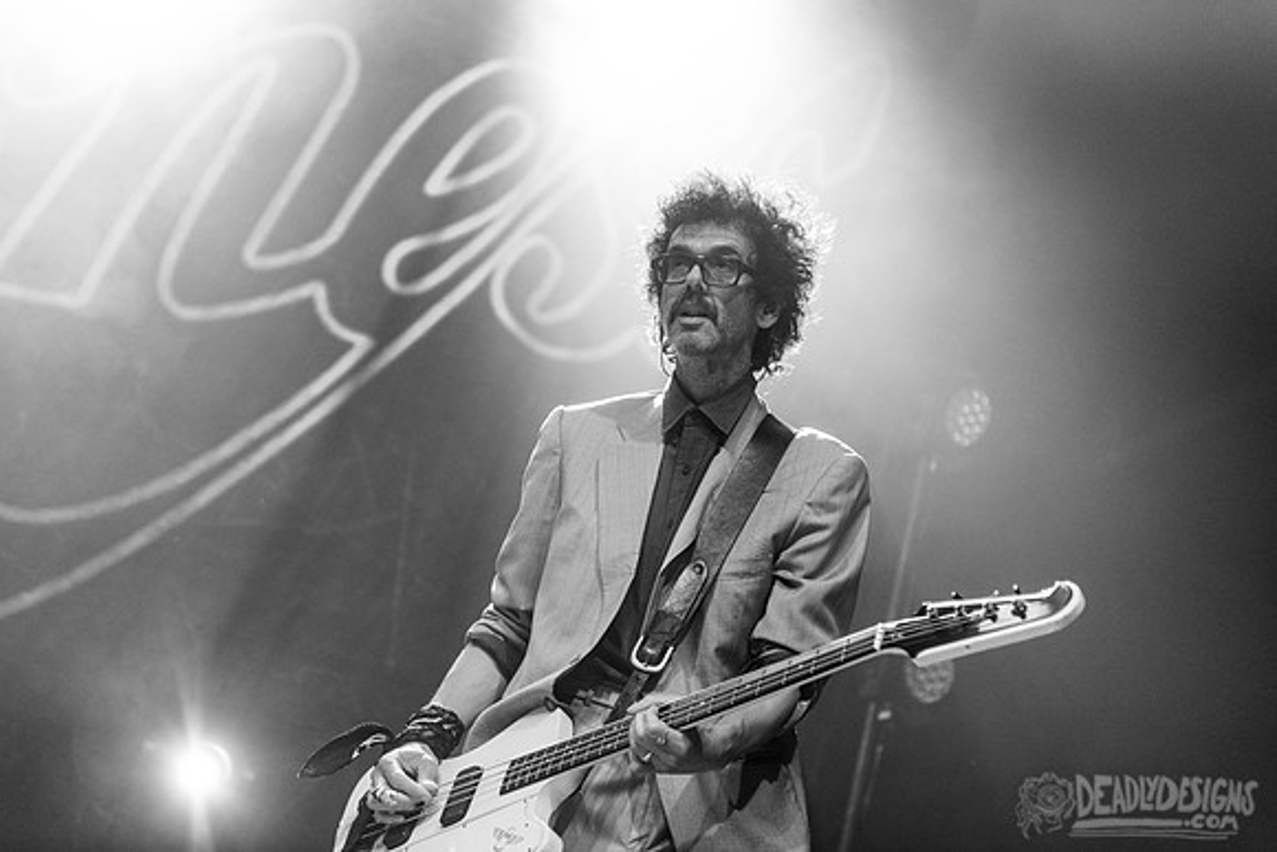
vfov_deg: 19.5
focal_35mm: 70
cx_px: 638
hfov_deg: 28.8
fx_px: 2484
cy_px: 426
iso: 2500
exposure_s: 1/250
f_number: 3.2
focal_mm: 70
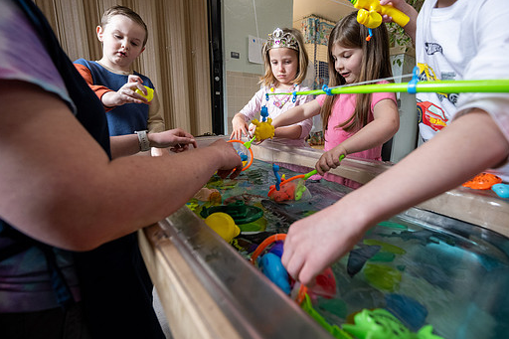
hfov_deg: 93.1
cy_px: 151
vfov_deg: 70.2
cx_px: 274
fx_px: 240
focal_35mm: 17
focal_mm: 15
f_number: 4
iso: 2000
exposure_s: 1/500
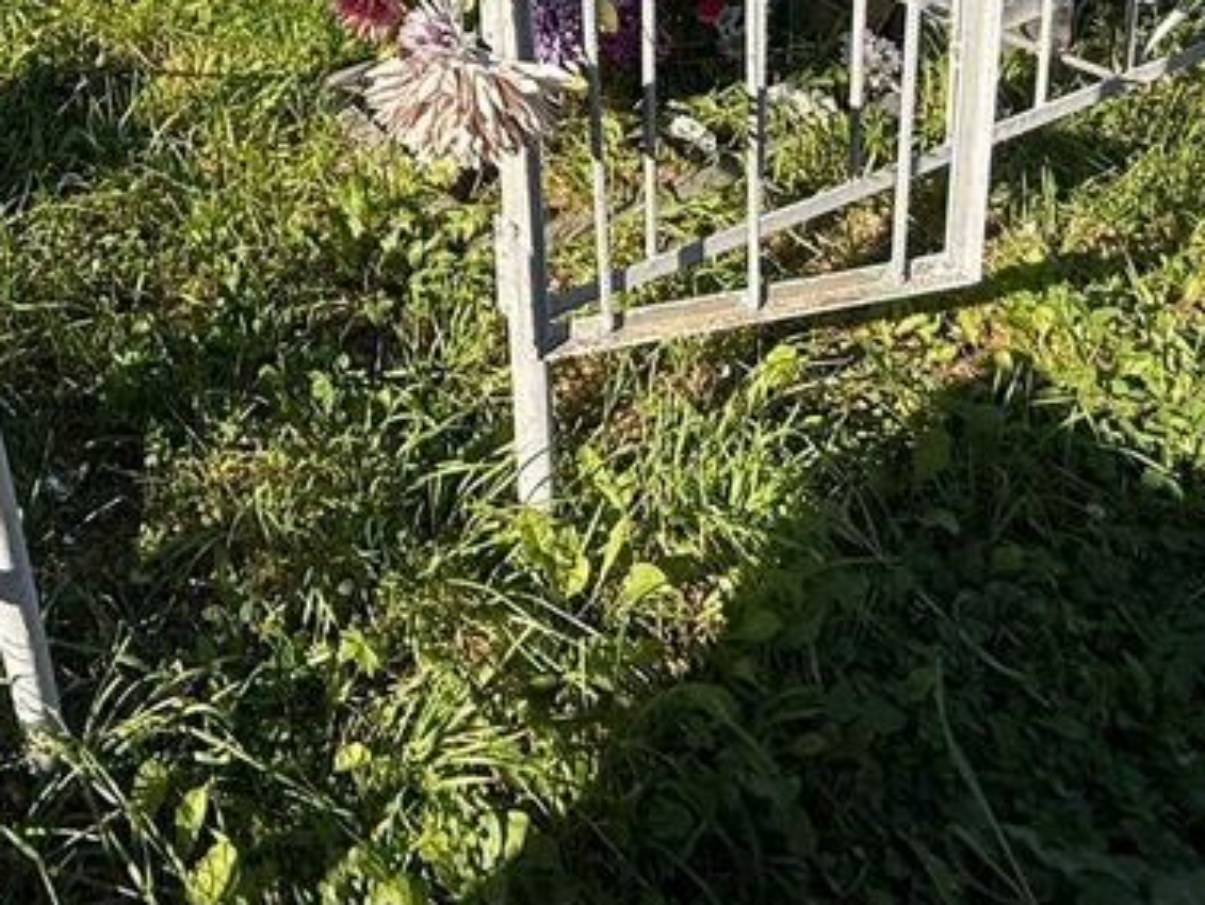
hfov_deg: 45.3
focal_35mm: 38
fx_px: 1323
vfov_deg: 31.3
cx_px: 166
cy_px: -198
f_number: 2.2
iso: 50
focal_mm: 2.22
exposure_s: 1/518
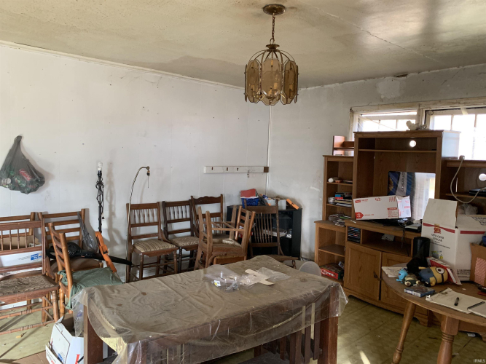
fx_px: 365
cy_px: 182
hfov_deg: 67.3
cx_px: 243
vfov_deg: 53.0
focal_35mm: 26
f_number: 1.8
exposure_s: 1/60
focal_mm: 4.25
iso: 160
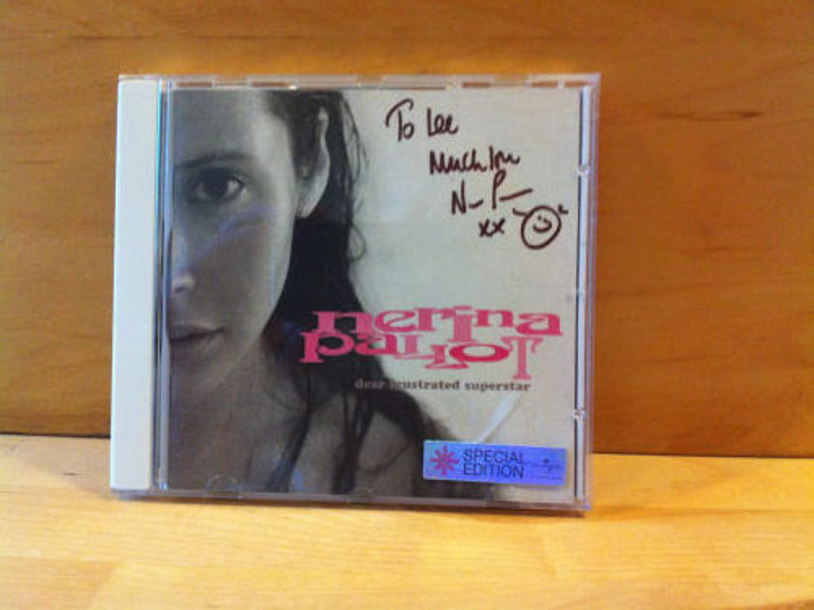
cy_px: 305
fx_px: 823
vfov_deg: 40.7
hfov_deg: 52.6
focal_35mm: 35
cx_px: 407
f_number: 2.8
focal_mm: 3.85
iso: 200
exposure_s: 1/15
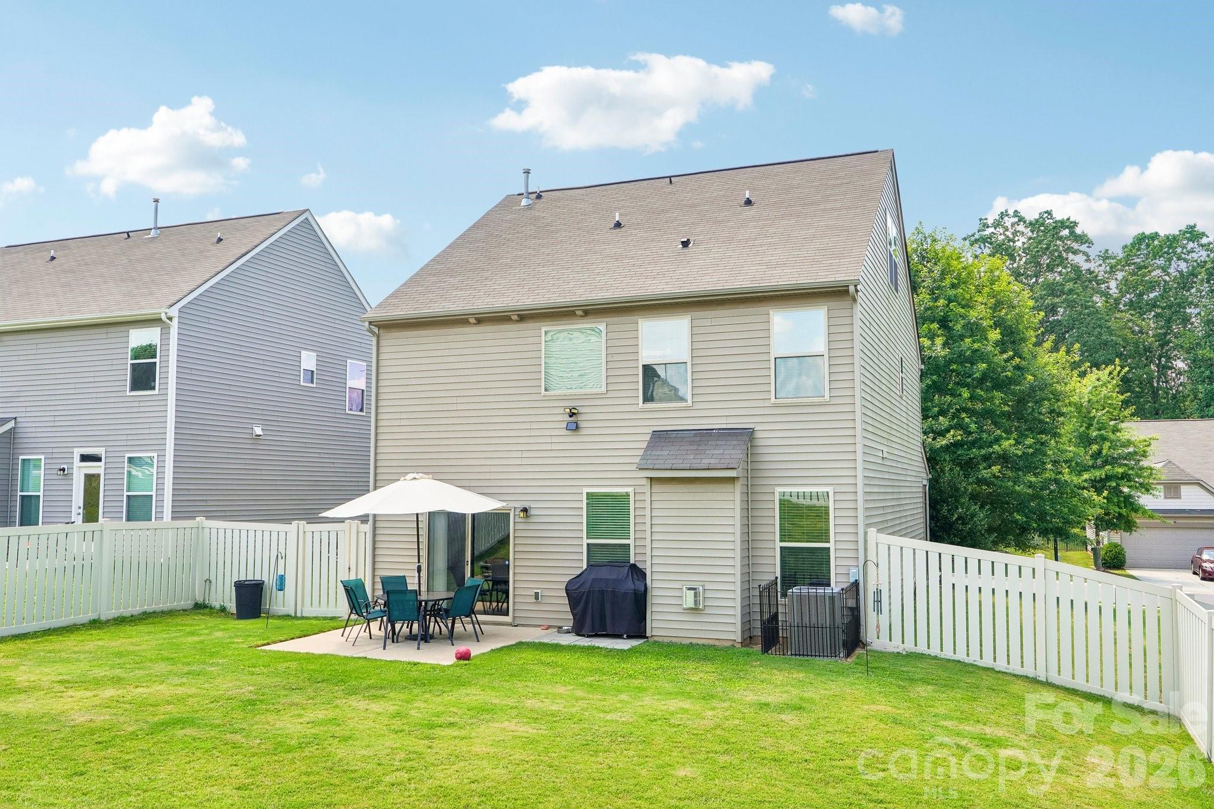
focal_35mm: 30
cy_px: 404
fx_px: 1012
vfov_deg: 43.6
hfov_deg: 61.9
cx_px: 607
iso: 100
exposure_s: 1/45
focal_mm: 20
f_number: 8
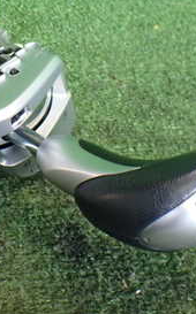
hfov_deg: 18.1
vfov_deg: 29.1
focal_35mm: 70
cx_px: 1
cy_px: 90
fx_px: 600
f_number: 2.3
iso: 800
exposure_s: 1/125
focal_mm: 5.4
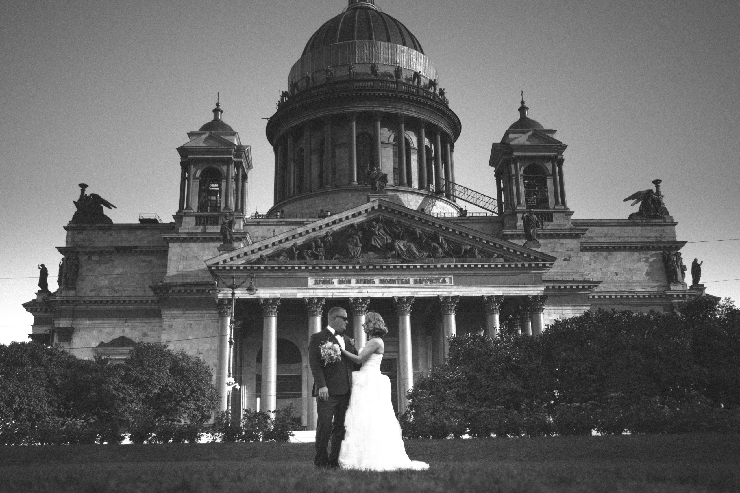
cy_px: 236
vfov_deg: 36.4
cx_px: 354
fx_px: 750
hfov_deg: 52.5
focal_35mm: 36
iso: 160
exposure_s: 1/2000
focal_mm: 35
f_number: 1.8
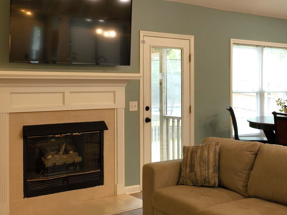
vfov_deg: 30.2
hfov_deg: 39.6
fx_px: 398
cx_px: 158
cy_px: 87
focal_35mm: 48
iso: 100
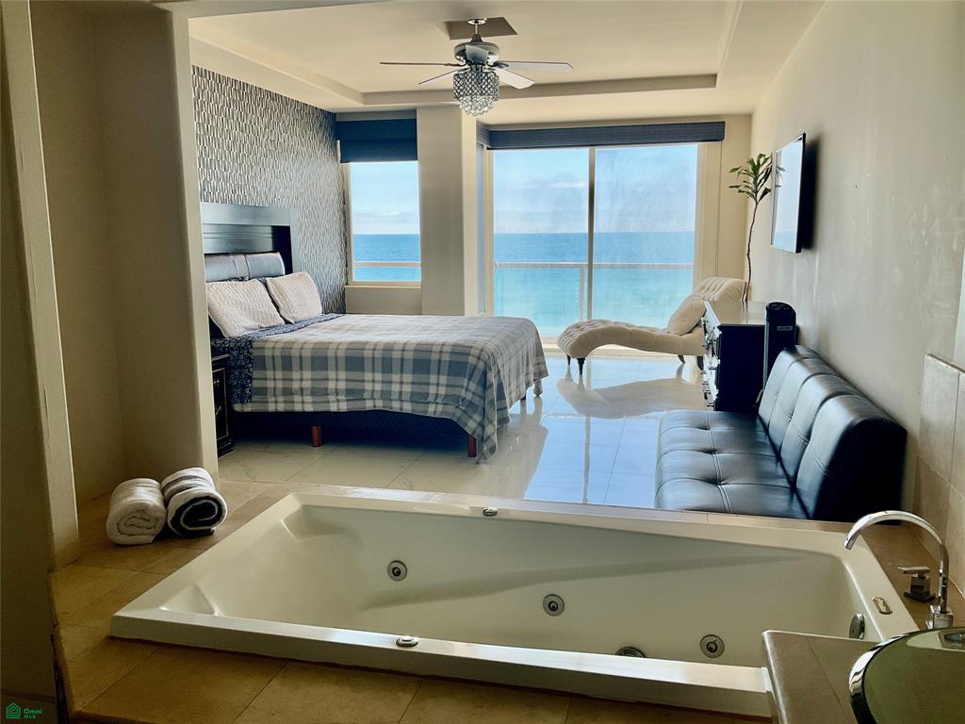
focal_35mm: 29
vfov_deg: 48.2
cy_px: 362
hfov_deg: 61.7
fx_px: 808
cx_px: 482
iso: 25
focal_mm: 3
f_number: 1.8
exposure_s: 1/262
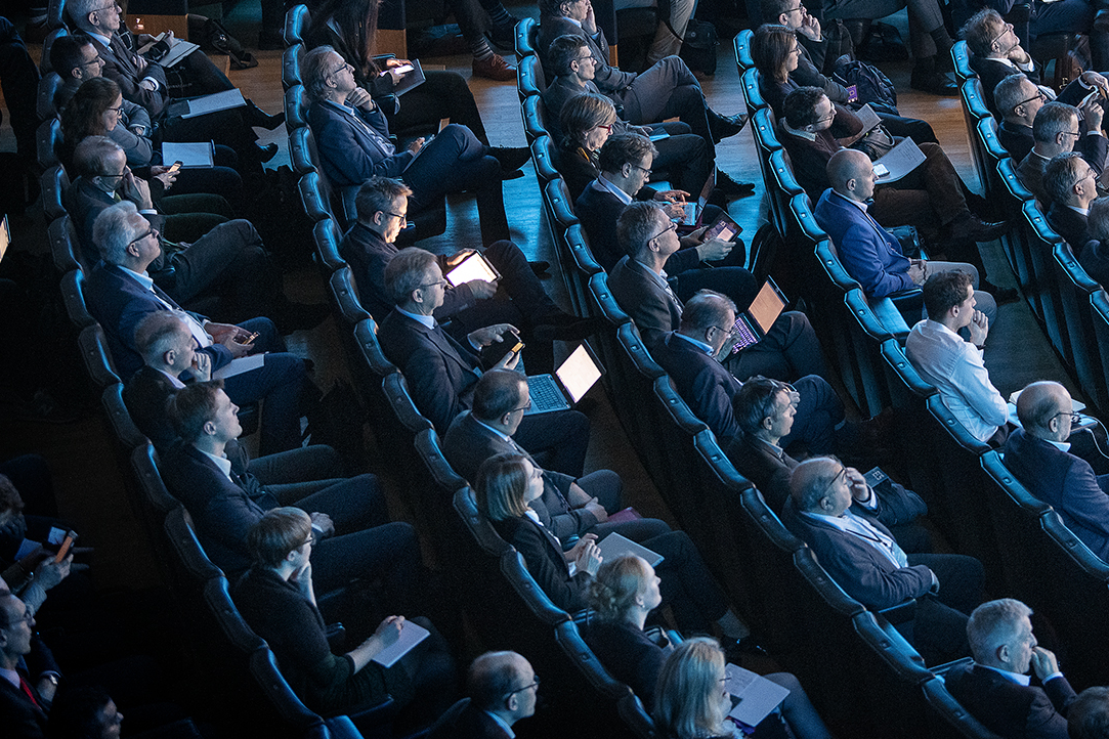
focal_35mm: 144
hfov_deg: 14.2
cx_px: 768
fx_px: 4436
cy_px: 217
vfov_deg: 9.5
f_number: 2.8
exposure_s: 1/30
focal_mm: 100
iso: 4000
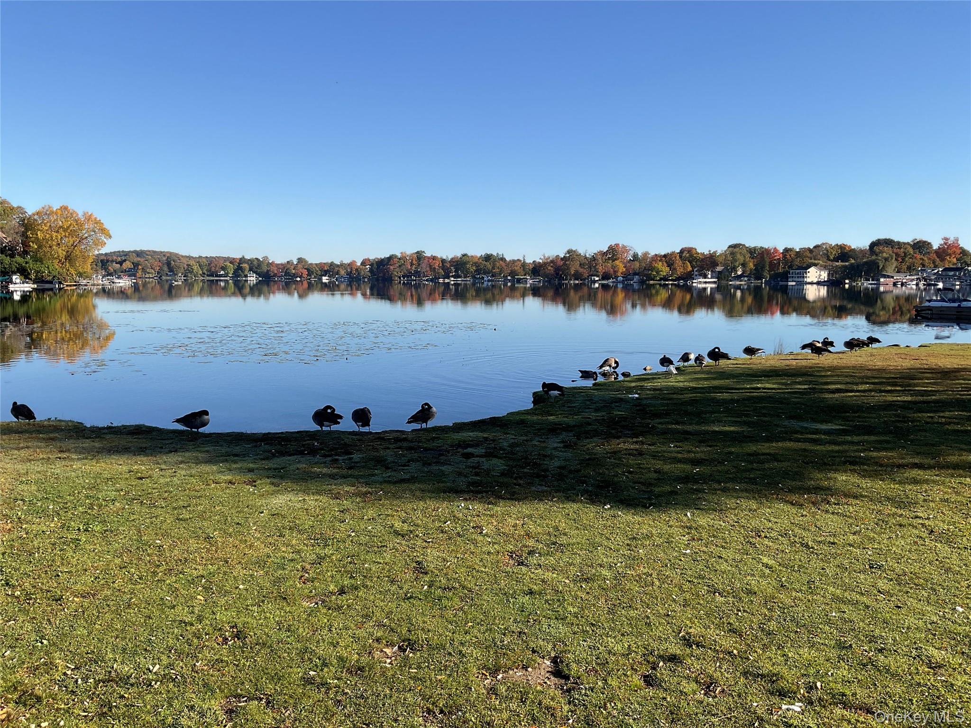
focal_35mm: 29
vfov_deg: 48.2
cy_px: 364
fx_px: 813
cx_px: 486
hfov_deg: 61.7
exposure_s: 1/1626
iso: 16
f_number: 1.8
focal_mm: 3
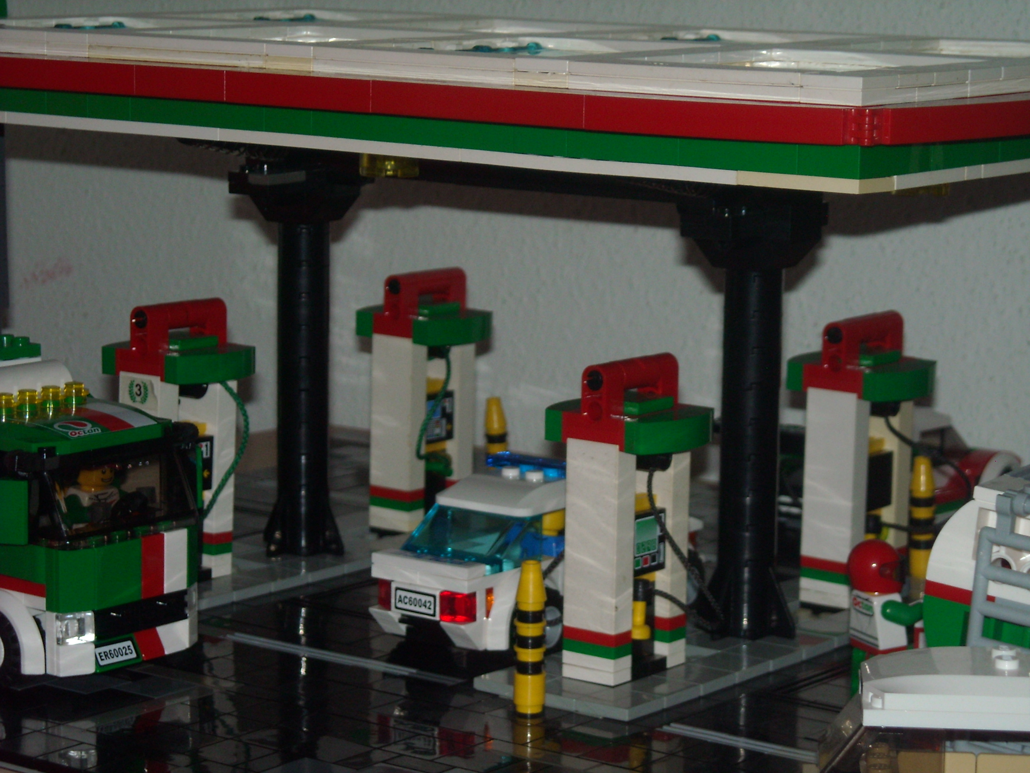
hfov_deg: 18.7
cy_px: 386
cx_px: 515
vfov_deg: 14.1
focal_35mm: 105
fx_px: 3124
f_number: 4.7
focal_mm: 17.1
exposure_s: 1/125
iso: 200
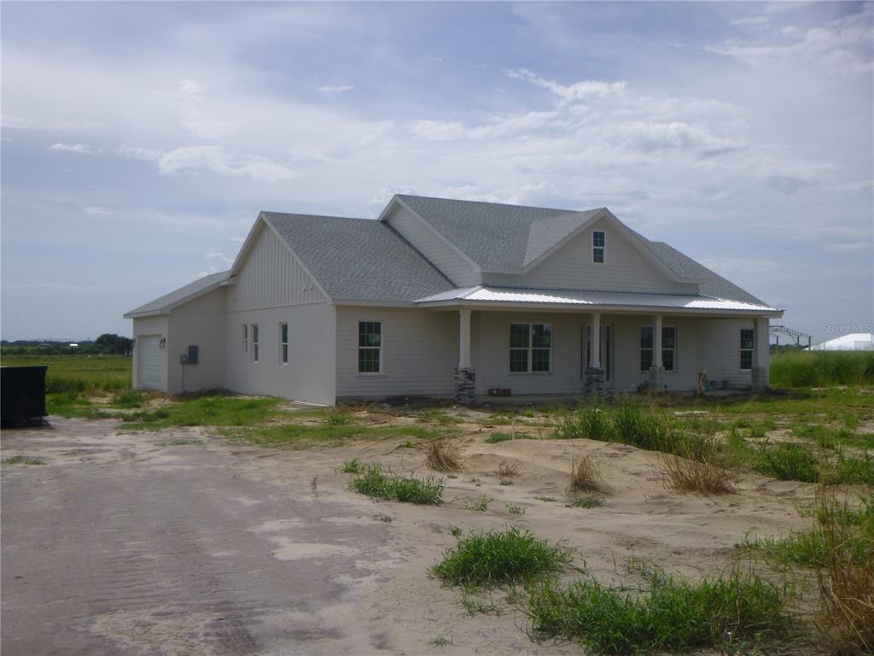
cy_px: 328
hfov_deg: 49.0
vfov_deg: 37.7
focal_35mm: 38
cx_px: 437
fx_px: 959
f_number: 4.5
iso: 100
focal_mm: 6.8
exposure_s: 1/1300
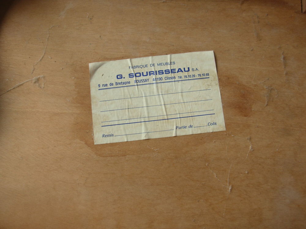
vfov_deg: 37.7
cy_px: 114
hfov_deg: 49.0
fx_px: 336
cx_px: 153
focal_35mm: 38
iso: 50
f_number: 2.9
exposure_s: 1/342
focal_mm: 6.3
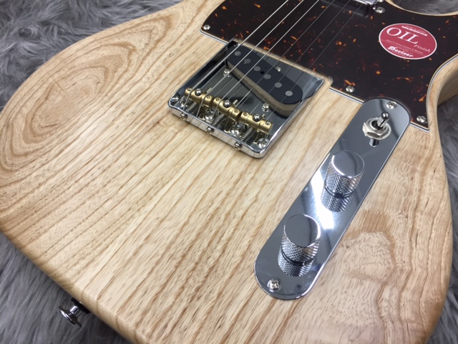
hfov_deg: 61.7
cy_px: 172
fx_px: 384
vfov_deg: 48.2
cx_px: 229
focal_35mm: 29
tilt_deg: -56.5
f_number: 2.2
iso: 32
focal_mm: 4.15
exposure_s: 1/30
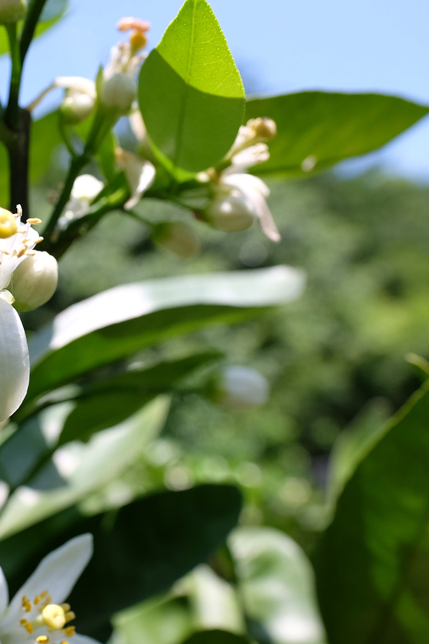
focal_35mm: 37
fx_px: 661
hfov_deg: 32.6
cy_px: 325
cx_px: -14
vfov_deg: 51.9
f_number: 4.5
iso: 200
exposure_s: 1/160
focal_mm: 16
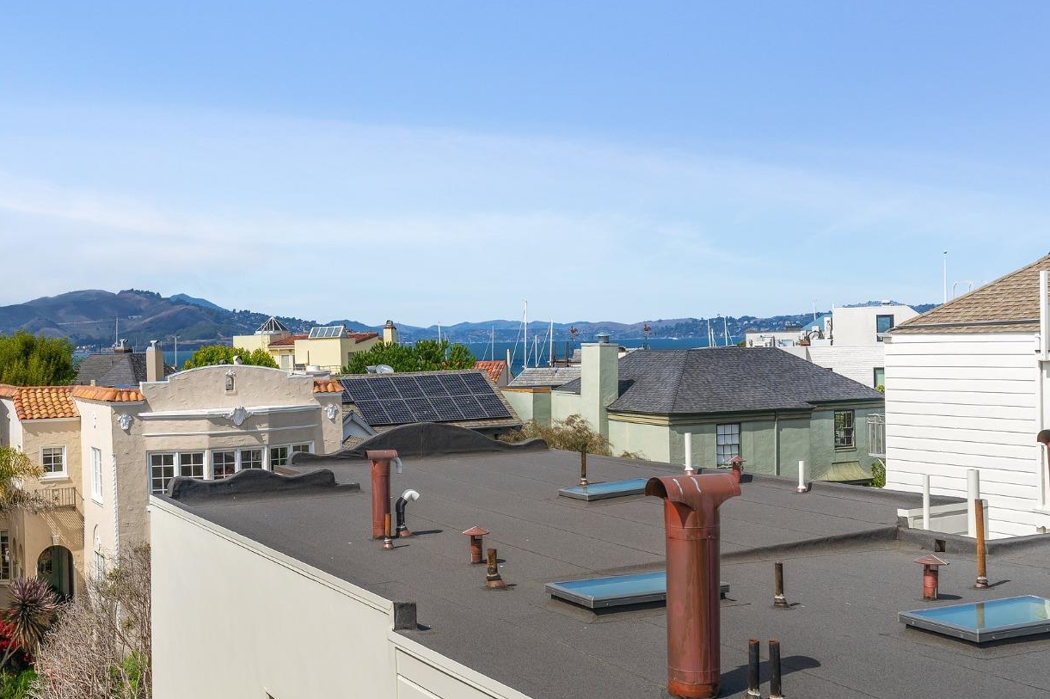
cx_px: 415
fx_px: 1254
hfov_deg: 45.2
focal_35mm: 43
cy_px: 338
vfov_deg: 31.2
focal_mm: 35
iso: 200
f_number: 8
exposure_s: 1/1000
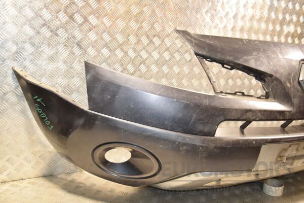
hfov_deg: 51.3
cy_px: 102
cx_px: 152
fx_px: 317
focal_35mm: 38
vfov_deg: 35.5
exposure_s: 1/125
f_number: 5
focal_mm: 25
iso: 800
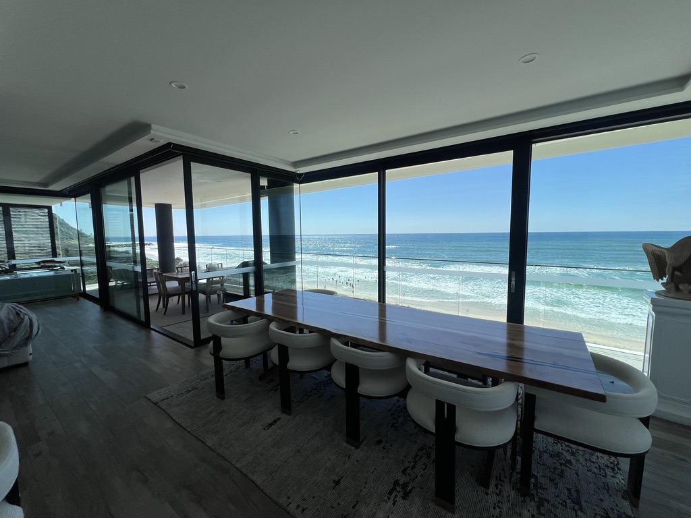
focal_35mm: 13
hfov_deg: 106.2
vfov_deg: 89.9
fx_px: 260
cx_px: 346
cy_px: 259
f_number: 1.8
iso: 32
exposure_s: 1/2222
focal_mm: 1.57
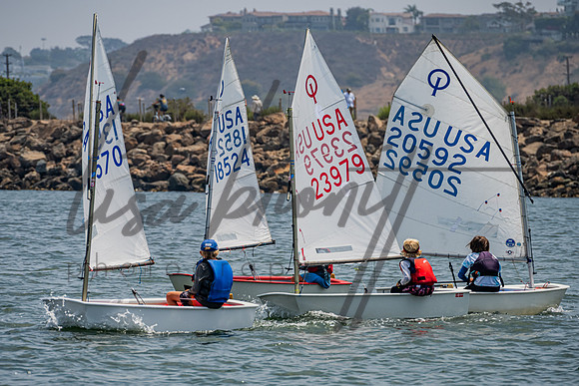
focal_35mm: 374
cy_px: 224
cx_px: 266
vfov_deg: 3.7
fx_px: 6022
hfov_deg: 5.5
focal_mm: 300
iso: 320
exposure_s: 1/1250
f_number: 8
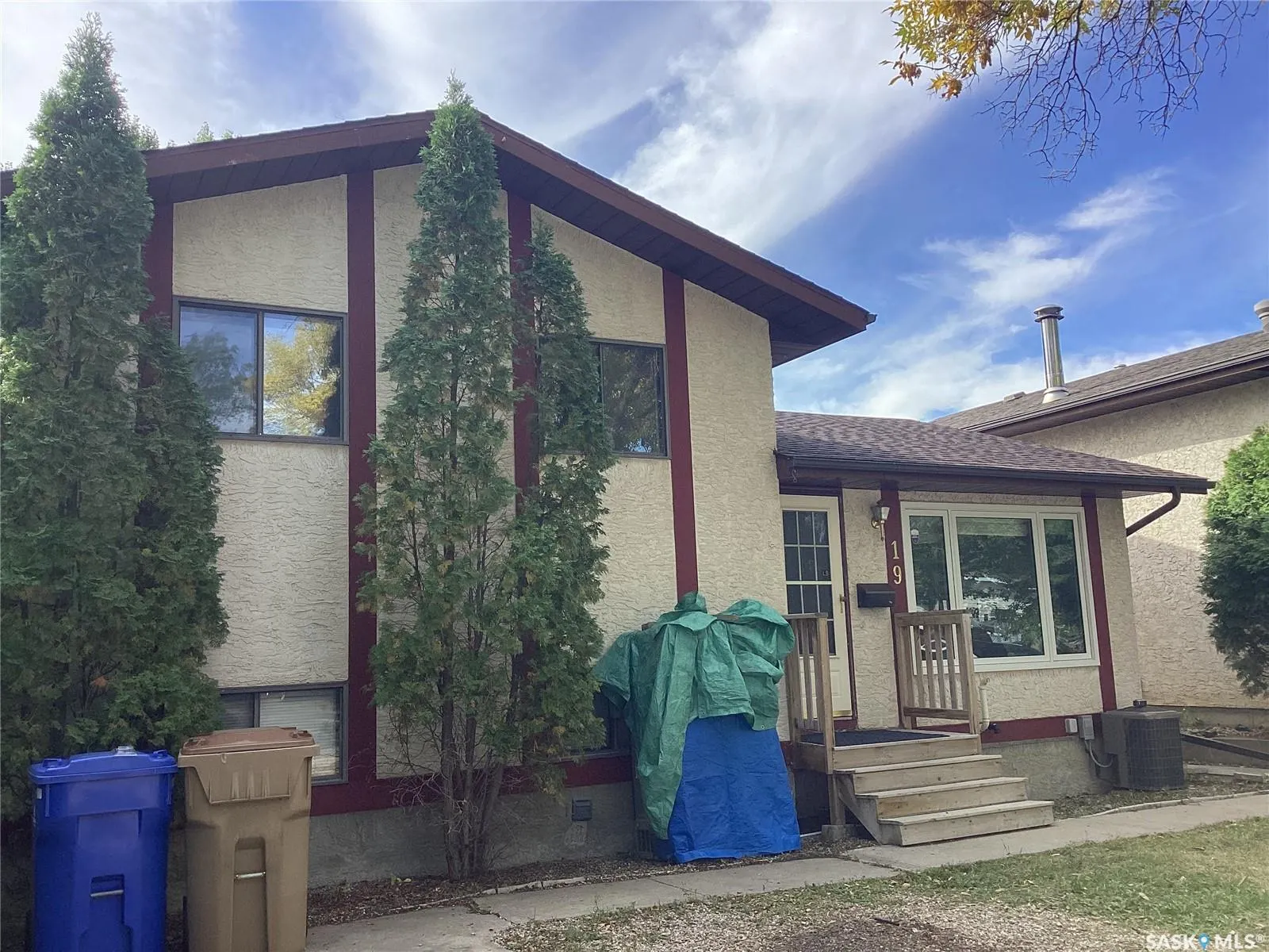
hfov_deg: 58.4
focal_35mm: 31
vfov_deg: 45.4
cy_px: 476
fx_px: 1136
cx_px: 634
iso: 25
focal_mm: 3.3
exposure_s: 1/578
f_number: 2.4
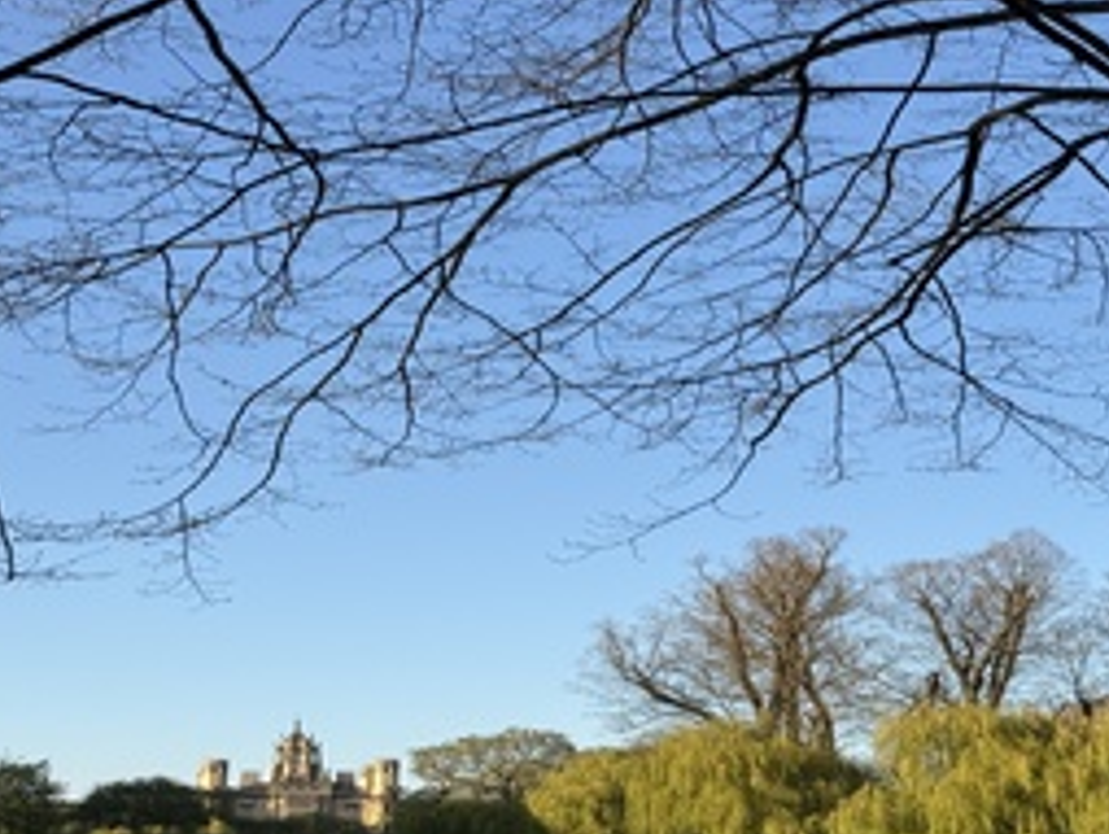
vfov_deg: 21.3
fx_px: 2213
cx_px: 539
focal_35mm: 69
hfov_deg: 28.1
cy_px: 472
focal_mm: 6.76
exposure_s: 1/1980
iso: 64
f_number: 1.78
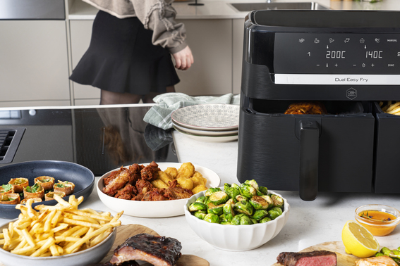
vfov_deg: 20.9
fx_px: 722
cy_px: 117
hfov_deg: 30.7
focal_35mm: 65
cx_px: 269
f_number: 9
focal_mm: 48
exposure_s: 1/160
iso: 100
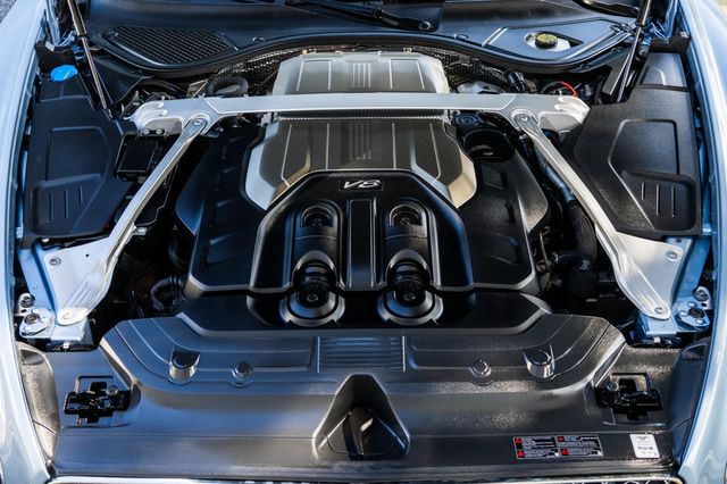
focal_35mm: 44
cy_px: 160
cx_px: 356
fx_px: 897
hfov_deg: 44.1
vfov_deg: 30.0
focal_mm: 26
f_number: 8
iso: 640
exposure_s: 1/80
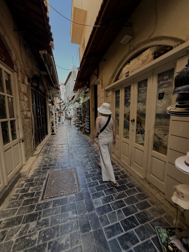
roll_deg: +0.5
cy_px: 126
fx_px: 102
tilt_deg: -3.3
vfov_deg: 102.1
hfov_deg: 85.7
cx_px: 94
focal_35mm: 14
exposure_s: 1/100
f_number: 2.2
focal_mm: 2.22
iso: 80
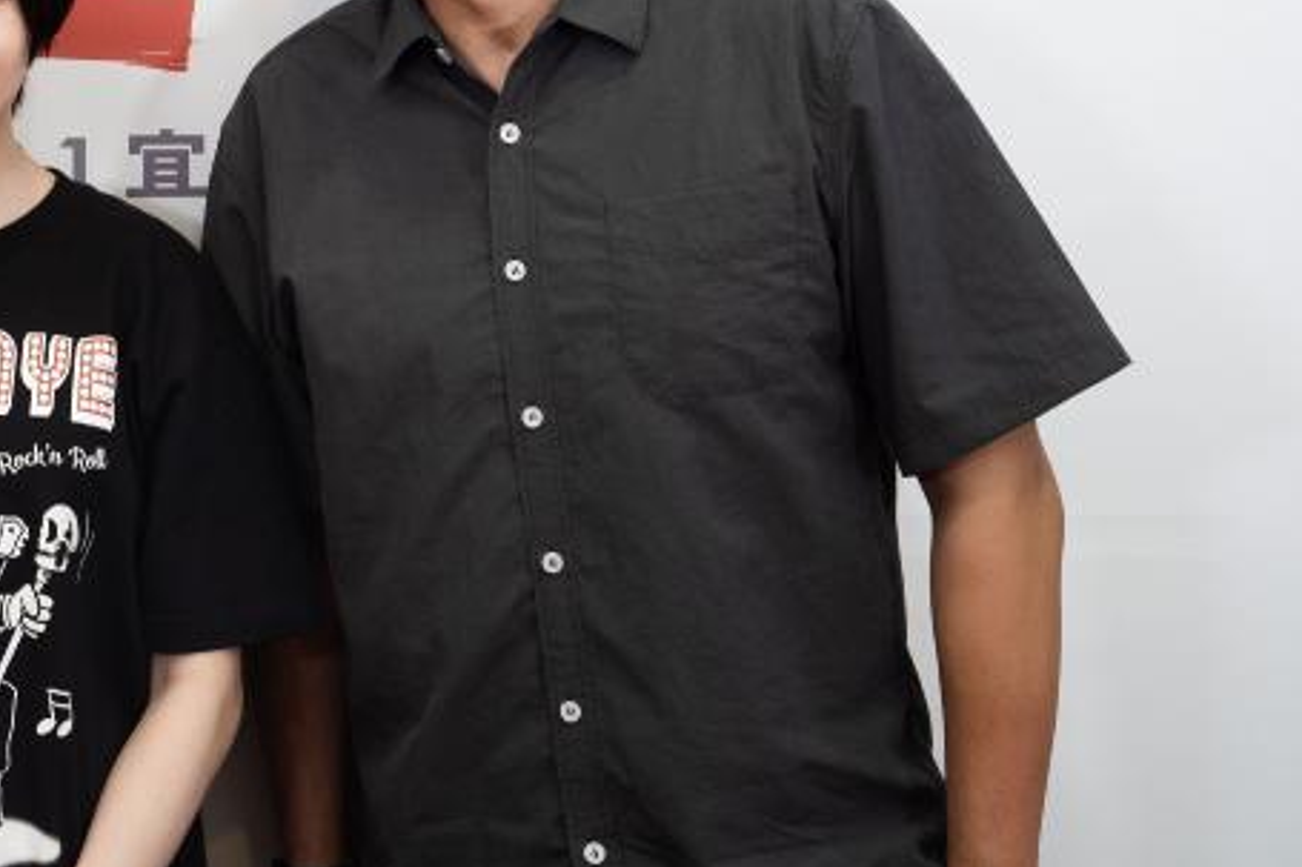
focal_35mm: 77
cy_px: 4
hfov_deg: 24.9
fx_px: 2784
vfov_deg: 17.3
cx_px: -49
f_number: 5.6
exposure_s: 1/60
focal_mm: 35
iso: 1000
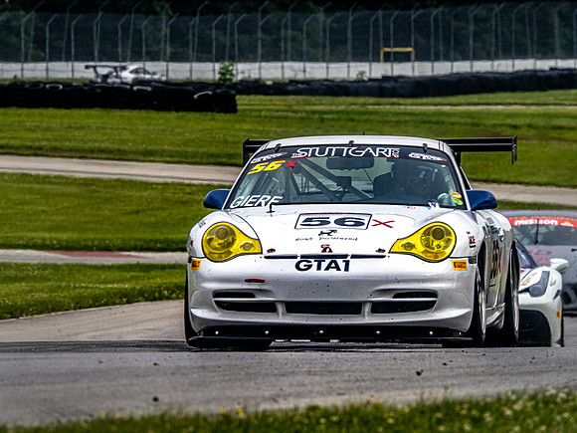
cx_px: 288
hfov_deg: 2.4
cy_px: 216
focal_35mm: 841
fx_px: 14018
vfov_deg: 1.8
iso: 320
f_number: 13
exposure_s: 1/320
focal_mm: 420
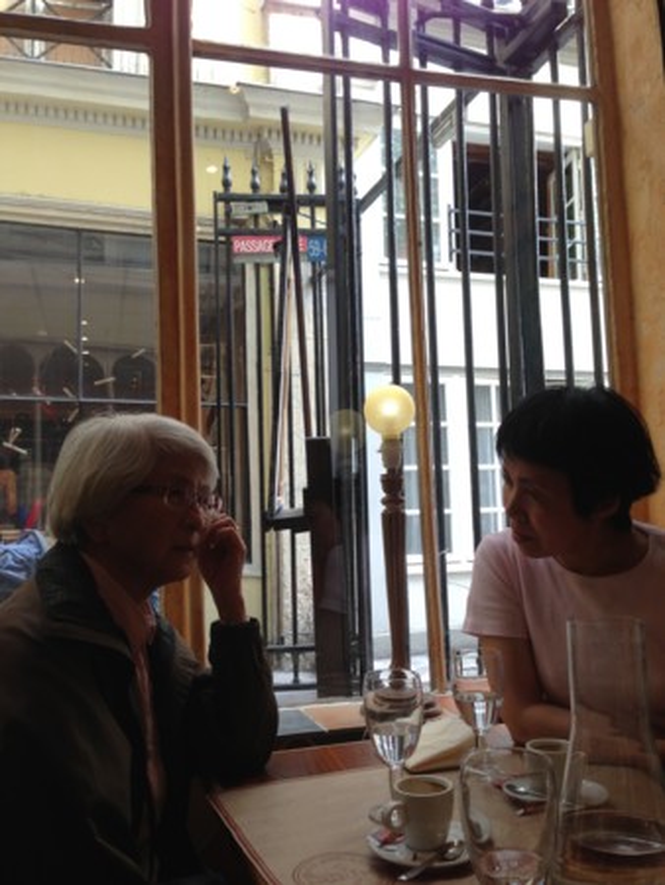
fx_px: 844
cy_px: 442
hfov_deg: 43.0
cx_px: 332
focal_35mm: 33
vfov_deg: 55.3
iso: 50
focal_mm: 4.13
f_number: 2.4
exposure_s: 1/60
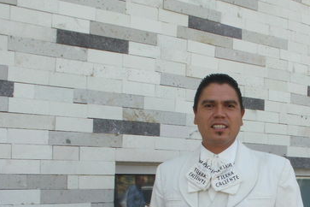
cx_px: 228
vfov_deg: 20.1
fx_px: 568
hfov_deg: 30.1
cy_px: 200
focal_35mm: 66
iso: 100
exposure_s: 1/160
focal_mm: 6.3
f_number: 5.6
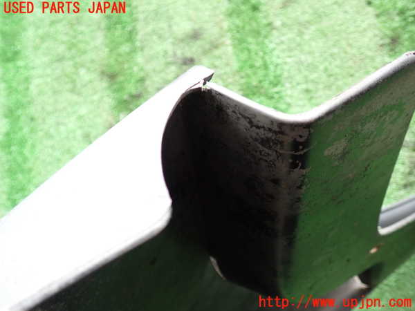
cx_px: 208
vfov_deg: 44.2
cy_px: 156
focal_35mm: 32
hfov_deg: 56.8
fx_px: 384
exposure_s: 1/50
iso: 200
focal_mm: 5.79
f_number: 2.4
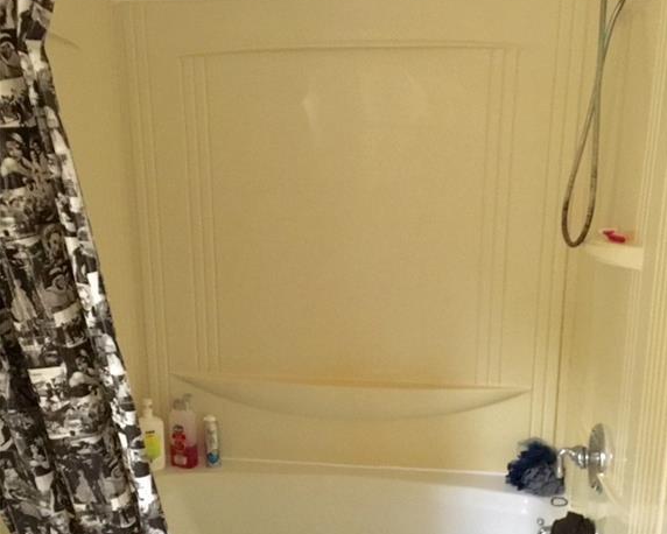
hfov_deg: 47.9
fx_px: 750
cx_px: 335
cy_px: 356
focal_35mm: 38
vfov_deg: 38.7
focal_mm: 4.15
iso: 125
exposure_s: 1/15
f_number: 2.2
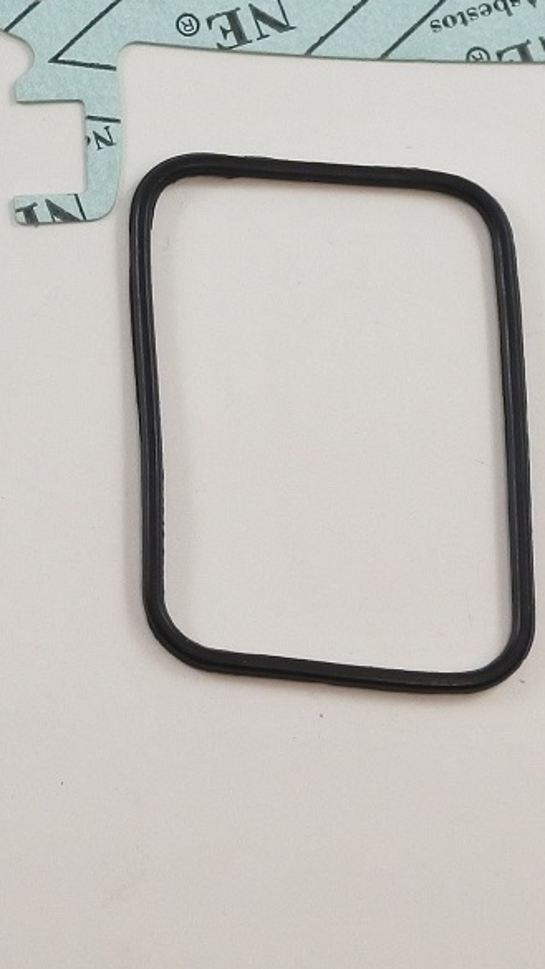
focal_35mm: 126
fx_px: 3238
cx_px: 22
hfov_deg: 9.6
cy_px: 99
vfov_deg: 16.8
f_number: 4.2
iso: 400
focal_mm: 15
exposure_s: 1/160
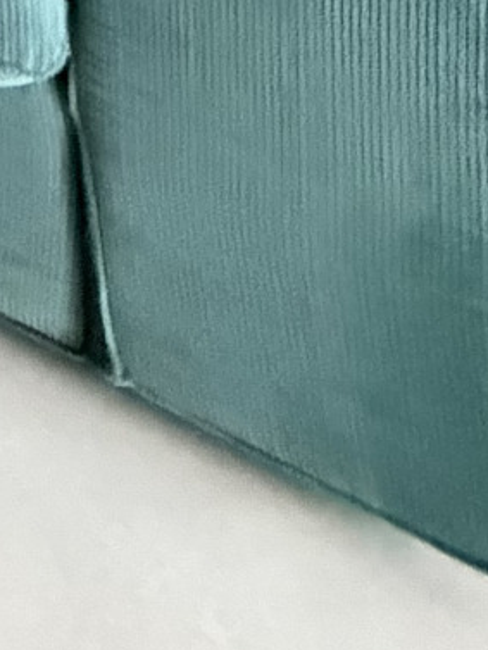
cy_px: -1216
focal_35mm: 95
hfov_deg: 10.5
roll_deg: +2.9
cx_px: -1009
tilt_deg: -3.3
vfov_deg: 12.0
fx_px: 1785
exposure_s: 1/47
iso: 1250
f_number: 2.2
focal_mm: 2.22
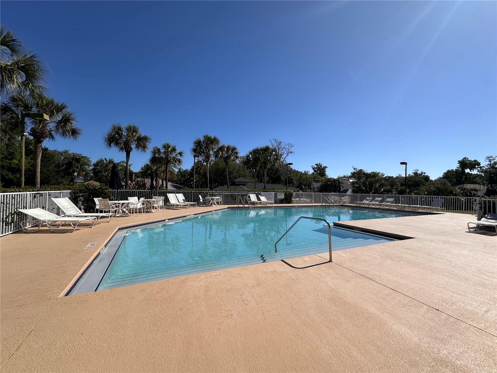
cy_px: 186
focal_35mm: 14
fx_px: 201
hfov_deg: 102.1
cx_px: 248
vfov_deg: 85.7
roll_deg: -1.7
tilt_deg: +1.1
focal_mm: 2.22
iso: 50
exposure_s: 1/3401
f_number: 2.2
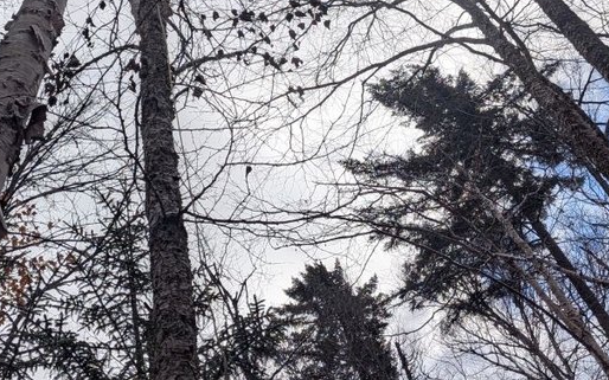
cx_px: 211
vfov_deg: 23.9
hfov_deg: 37.2
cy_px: 127
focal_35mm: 54
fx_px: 896
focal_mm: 4.53
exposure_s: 1/4255
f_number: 1.7
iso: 29
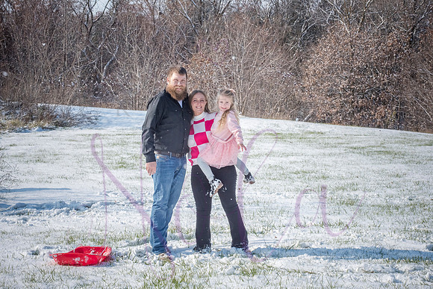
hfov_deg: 25.4
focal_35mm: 80
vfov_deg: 17.1
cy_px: 144
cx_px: 216
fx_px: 962
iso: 640
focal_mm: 80
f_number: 14
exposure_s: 1/1000
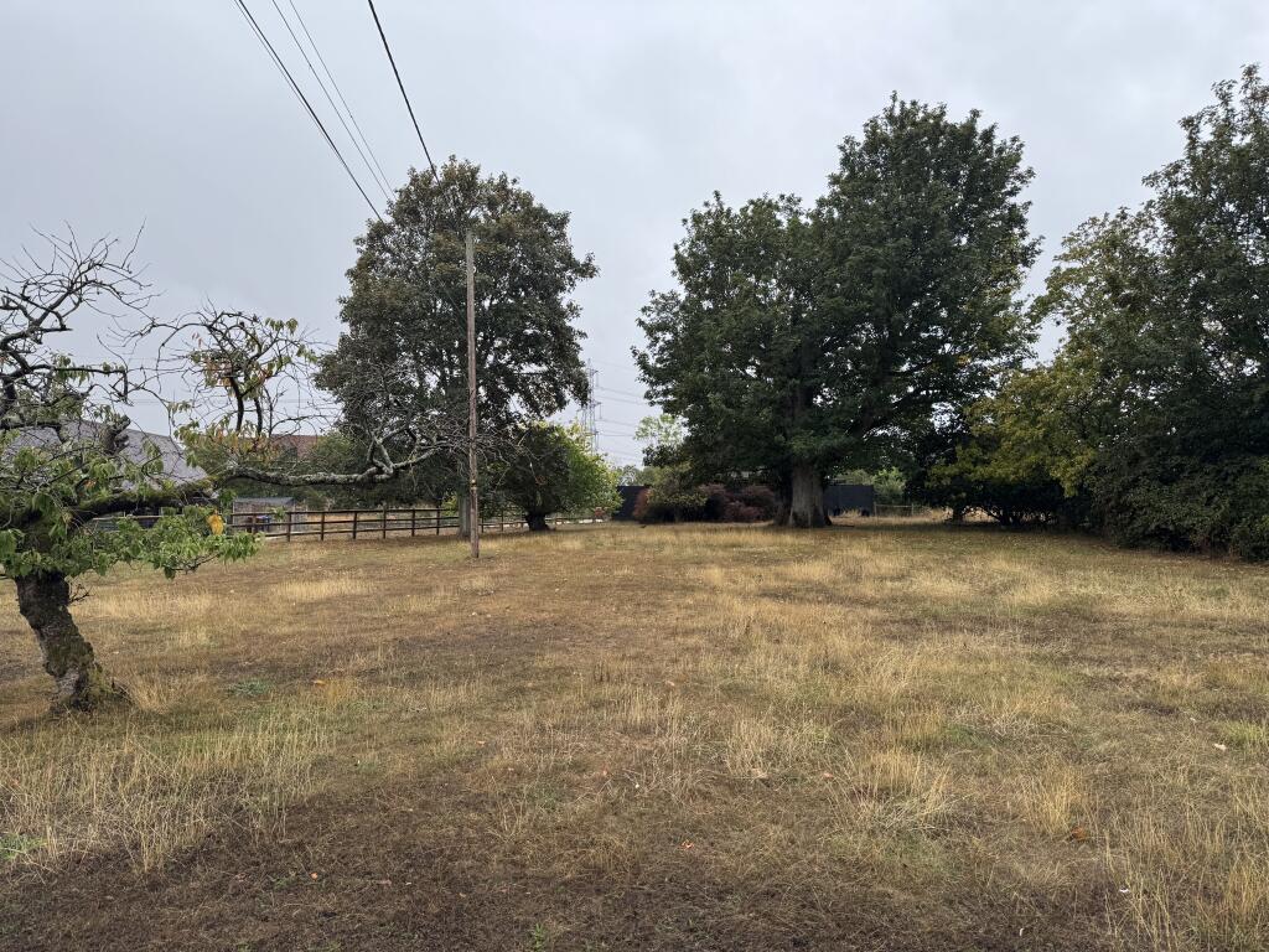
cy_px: 476
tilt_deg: +4.0
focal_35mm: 24
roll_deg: -0.5
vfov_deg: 56.8
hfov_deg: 71.6
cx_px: 634
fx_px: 880
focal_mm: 6.76
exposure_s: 1/1285
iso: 80
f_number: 1.78
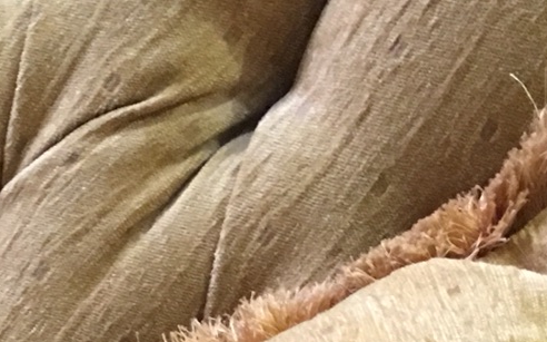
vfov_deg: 9.5
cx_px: 189
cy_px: 856
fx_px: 1788
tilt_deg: -43.8
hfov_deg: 17.4
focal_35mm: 120
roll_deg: -37.6
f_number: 2.2
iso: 160
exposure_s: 1/8
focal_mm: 4.15
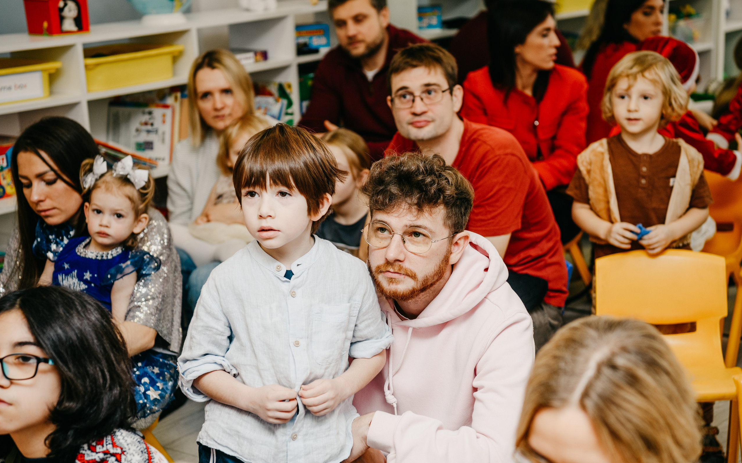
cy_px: 244
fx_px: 1456
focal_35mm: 72
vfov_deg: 18.1
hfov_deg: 28.6
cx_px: 373
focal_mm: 70
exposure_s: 1/160
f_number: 4
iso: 250
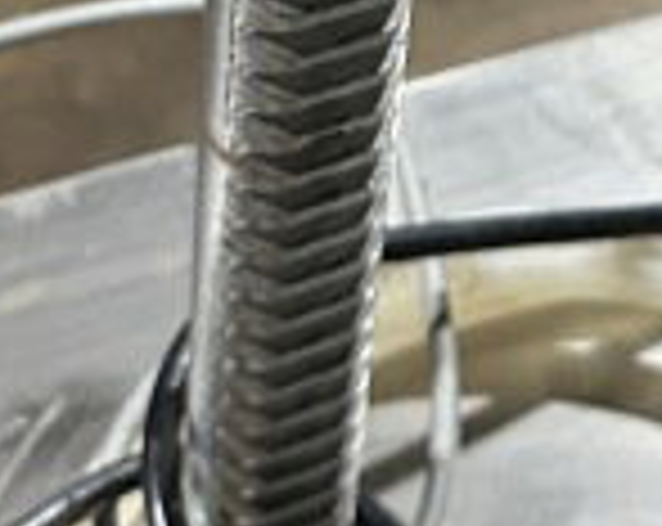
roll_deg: -8.3
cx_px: 522
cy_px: -375
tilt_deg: -37.0
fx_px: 2542
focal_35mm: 130
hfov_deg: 14.8
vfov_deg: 11.1
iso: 500
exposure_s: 1/60
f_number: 1.78
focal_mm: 6.86
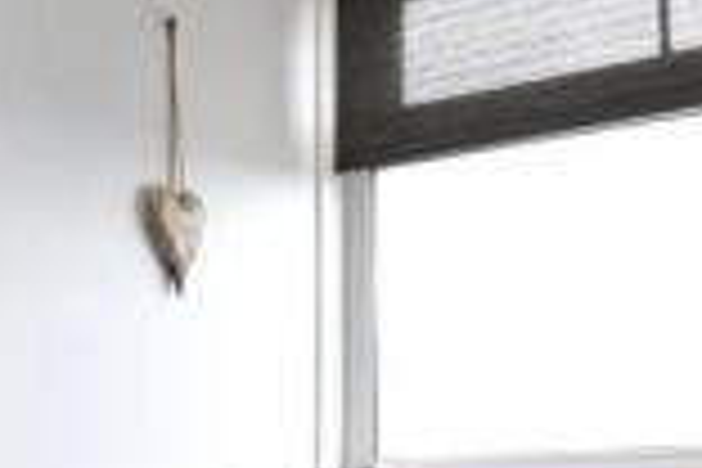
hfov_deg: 31.5
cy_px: 583
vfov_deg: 20.0
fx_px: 1228
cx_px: 207
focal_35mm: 63
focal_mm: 10
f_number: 11
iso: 400
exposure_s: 1/60
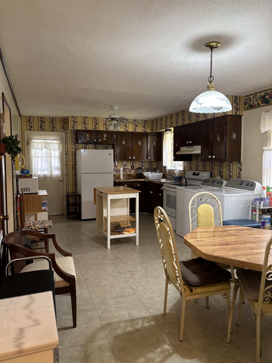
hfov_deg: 53.1
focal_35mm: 26
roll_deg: -1.0
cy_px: 182
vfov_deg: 67.3
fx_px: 272
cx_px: 136
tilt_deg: -6.5
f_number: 1.6
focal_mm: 5.96
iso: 250
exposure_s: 1/60
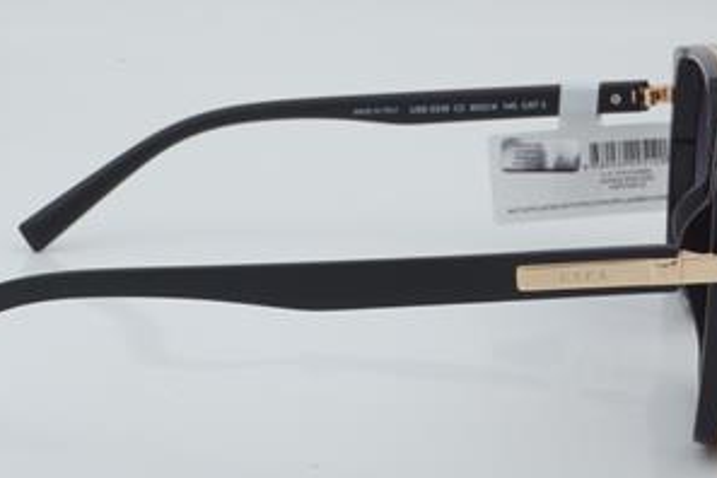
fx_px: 2011
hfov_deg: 20.2
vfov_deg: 13.6
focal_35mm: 101
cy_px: 241
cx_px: 299
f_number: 29
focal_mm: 50
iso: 100
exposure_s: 1/4
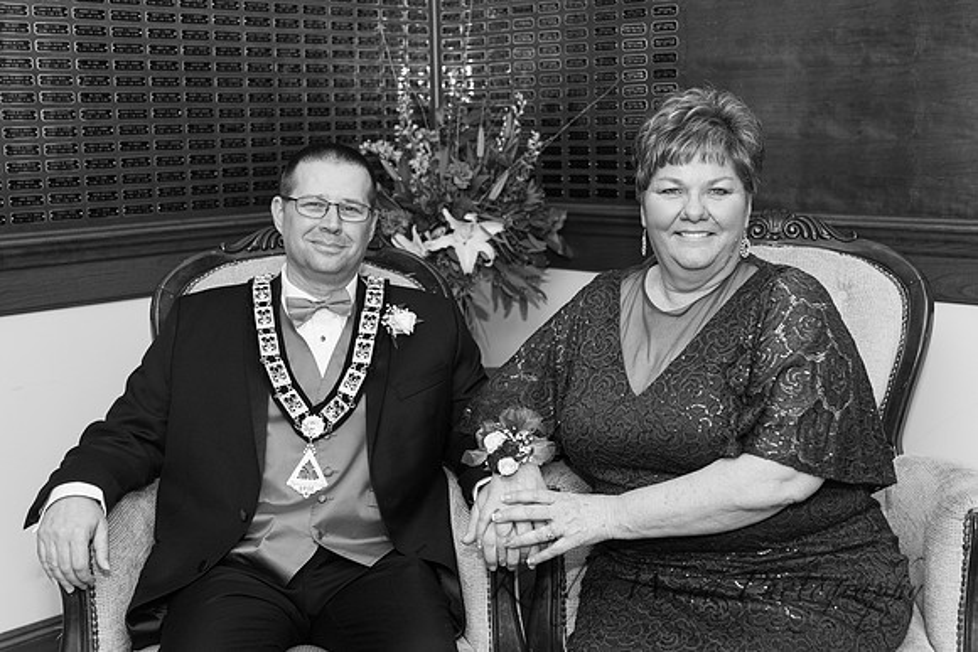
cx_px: 489
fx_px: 1250
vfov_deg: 29.3
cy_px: 326
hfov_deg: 42.7
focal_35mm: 46
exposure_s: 1/200
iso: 800
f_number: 4
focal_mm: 46
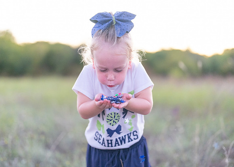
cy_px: 80
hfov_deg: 33.4
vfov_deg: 24.2
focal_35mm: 59
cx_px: 103
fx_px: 390
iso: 2000
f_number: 1.2
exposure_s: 1/800
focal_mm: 50
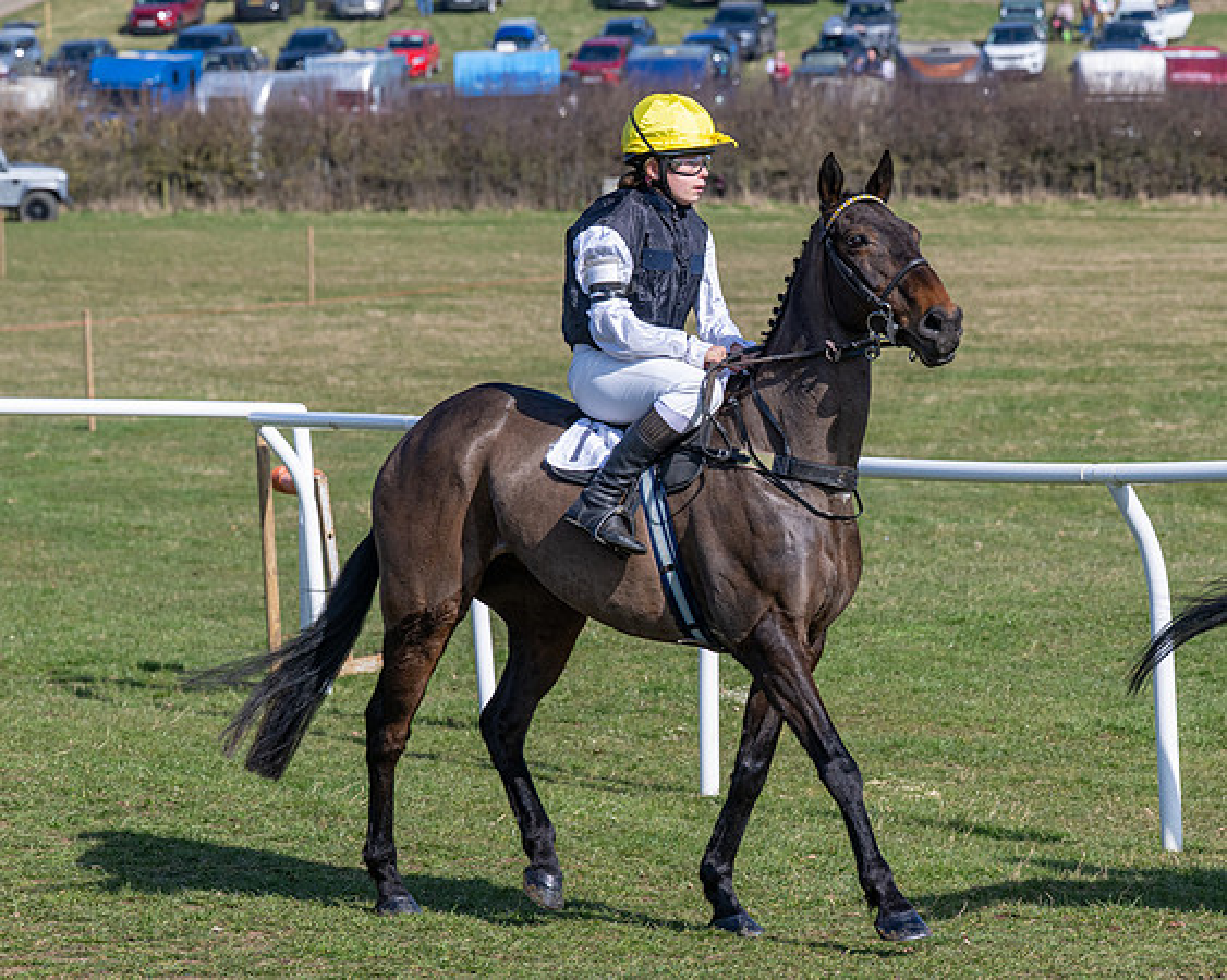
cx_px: 737
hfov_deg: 11.6
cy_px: 490
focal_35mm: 166
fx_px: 6015
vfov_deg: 9.3
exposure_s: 1/1600
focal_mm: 98
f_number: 5
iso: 200
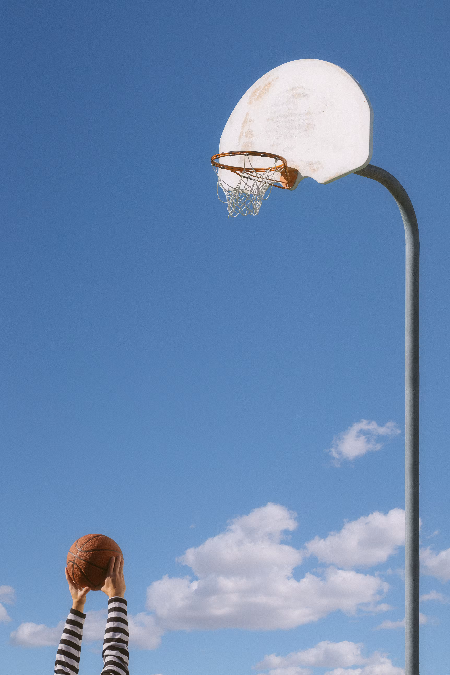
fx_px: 675
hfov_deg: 36.9
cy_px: 338
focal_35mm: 36
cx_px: 225
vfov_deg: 53.1
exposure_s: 1/5000
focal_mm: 24
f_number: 2.8
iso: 100
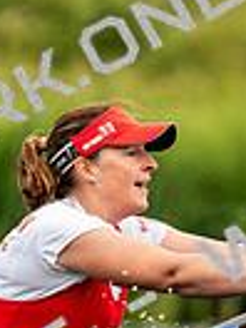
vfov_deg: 1.1
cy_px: 289
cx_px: 504
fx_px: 17747
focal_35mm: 1873
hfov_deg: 0.8
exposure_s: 1/2000
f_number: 6.3
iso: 1000
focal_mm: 444
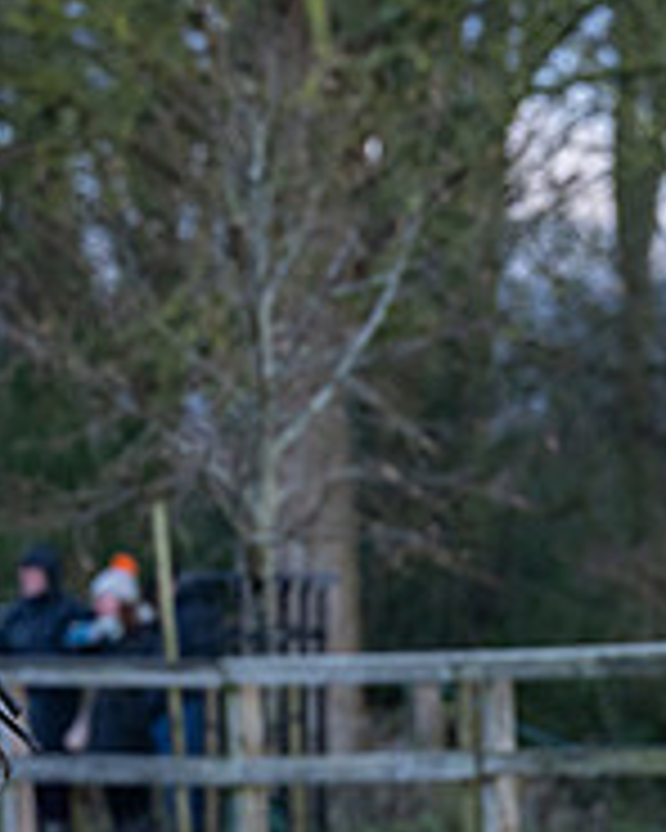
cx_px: -165
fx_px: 16902
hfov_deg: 2.3
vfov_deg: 2.8
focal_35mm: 686
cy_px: 567
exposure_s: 1/500
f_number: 4
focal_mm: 200
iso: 800
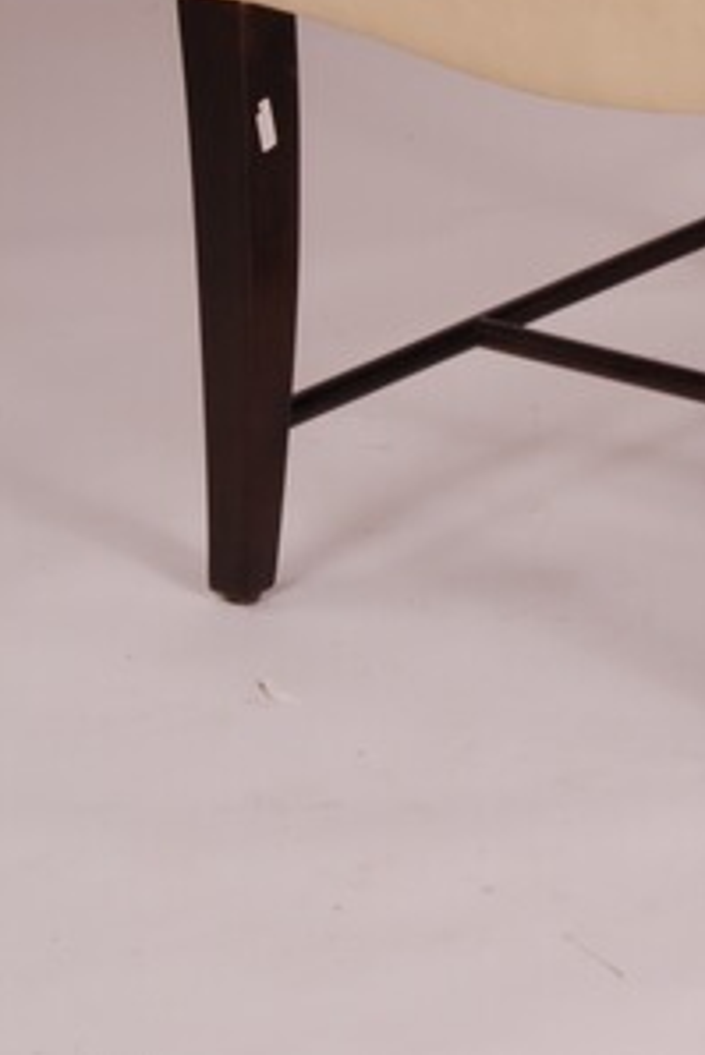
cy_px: -173
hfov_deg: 7.7
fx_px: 5164
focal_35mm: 176
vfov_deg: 11.5
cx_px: 818
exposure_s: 1/60
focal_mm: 50
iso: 100
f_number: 18
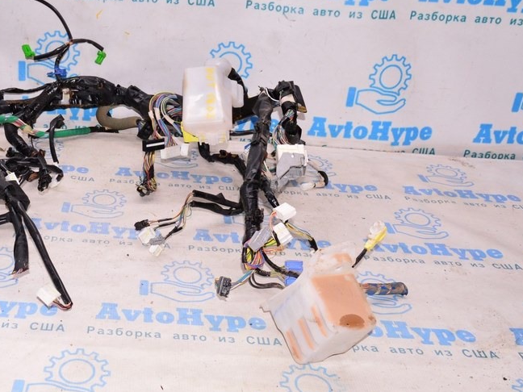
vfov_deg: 35.0
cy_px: 149
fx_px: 619
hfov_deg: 44.4
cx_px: 135
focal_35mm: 41
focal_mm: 18
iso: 1600
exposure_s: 1/125
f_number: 8
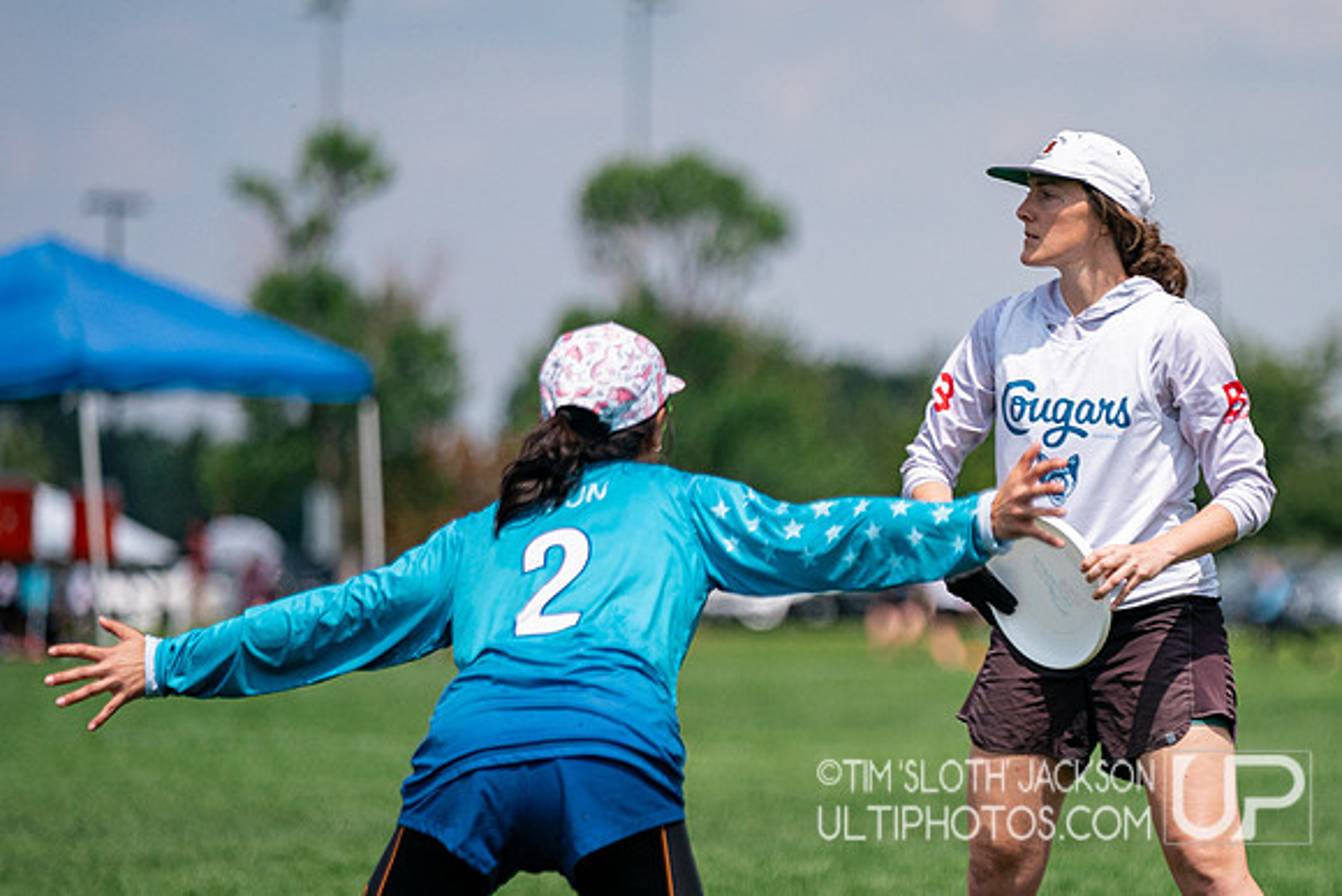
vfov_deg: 4.4
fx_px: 11570
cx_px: 1028
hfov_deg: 6.6
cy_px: 531
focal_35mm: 310
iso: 640
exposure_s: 1/16000
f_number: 2.8
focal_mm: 189
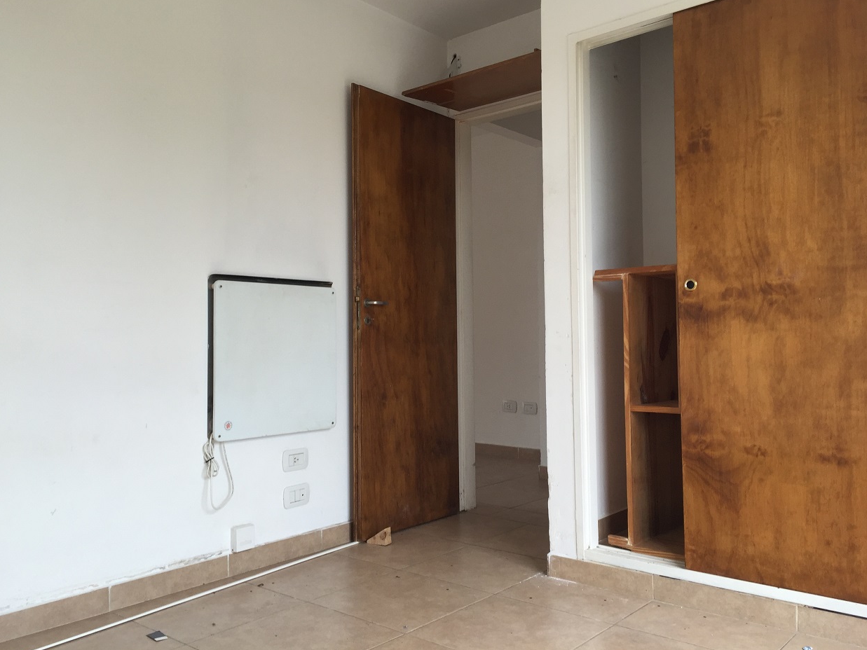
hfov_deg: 59.9
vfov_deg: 46.8
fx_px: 751
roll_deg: -0.5
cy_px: 318
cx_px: 447
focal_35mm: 30
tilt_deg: +2.5
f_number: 2.2
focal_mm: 4.15
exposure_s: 1/50
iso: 40
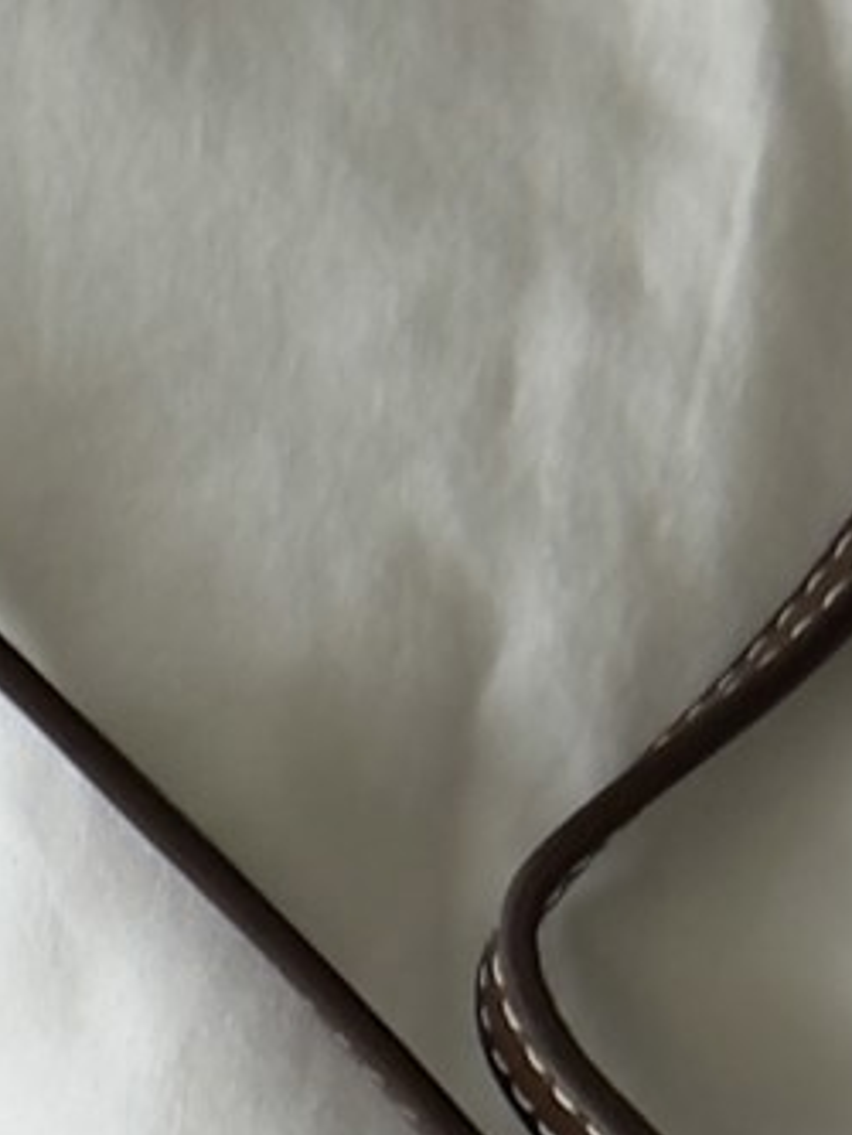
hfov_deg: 5.1
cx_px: -535
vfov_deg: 6.6
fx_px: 9445
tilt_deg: -84.9
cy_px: 2532
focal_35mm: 288
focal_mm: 6.76
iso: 100
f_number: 1.78
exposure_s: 1/88
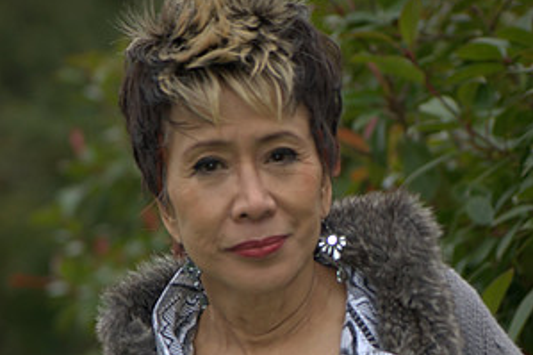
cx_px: 266
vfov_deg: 6.1
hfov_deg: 9.1
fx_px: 3344
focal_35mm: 226
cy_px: 378
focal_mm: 100
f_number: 4
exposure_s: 1/160
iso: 100
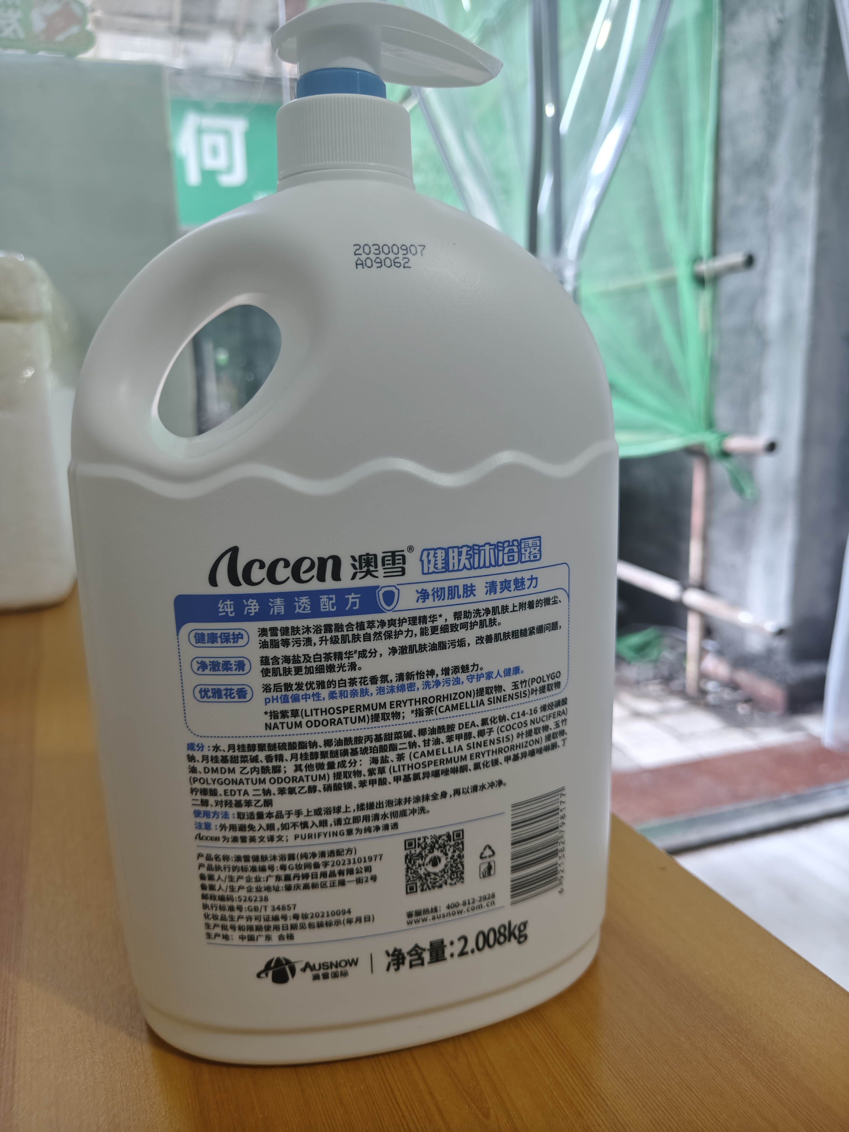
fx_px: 752
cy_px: 566
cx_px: 424
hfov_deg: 58.9
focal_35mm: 23
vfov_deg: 73.9
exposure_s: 1/100
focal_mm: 5.56
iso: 445
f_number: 1.88
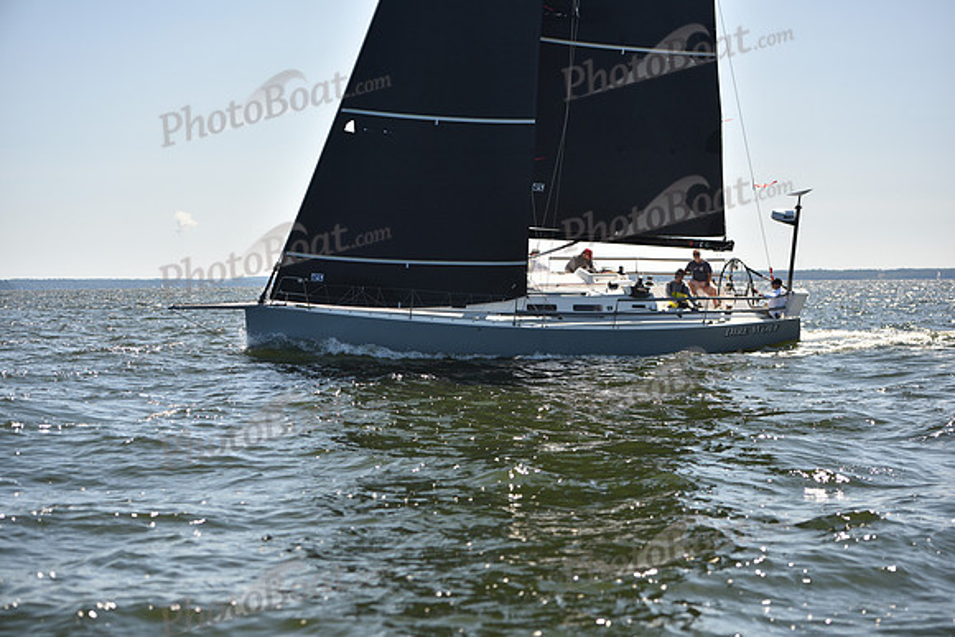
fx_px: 1857
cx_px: 478
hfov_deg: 28.8
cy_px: 318
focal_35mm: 70
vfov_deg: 19.5
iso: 250
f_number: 3.2
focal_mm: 70
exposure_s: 1/1000
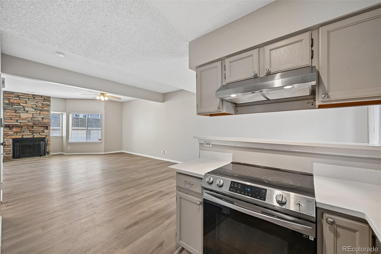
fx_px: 148
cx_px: 190
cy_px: 127
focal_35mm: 14
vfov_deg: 81.2
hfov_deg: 104.3
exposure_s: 1/15
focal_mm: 14
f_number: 10
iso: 180
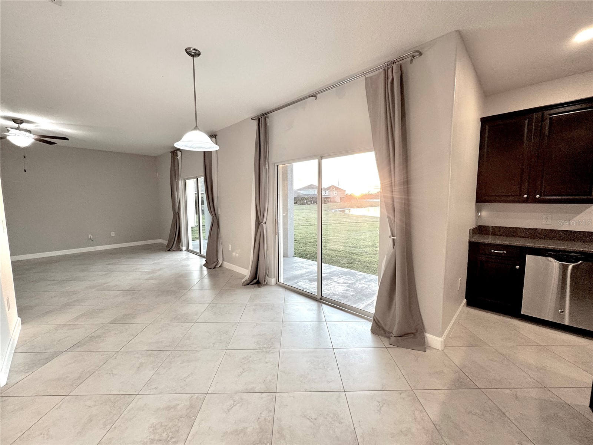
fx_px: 240
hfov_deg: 102.1
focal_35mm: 14
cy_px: 222
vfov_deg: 85.7
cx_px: 296
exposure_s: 1/120
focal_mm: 2.22
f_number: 2.2
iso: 160
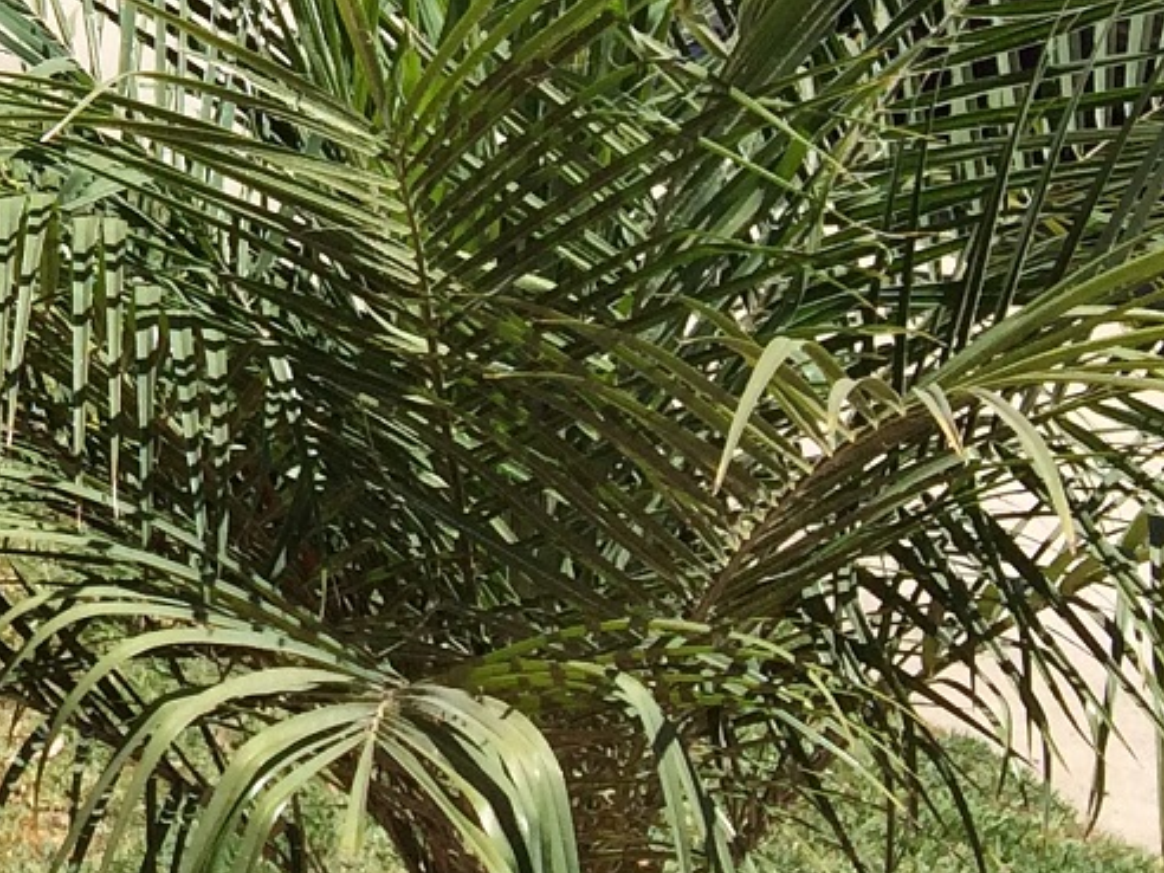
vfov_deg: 11.9
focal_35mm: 118
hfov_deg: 14.2
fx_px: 3968
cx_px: -1088
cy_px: -539
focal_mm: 4.15
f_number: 2.2
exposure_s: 1/1642
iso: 32
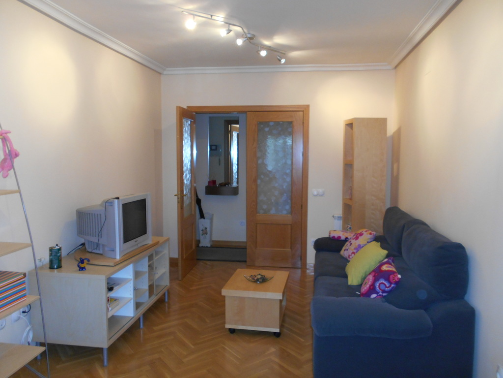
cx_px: 252
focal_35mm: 26
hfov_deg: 67.3
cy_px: 189
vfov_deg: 53.1
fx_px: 378
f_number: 3.2
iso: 250
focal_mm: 4.6
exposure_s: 1/25
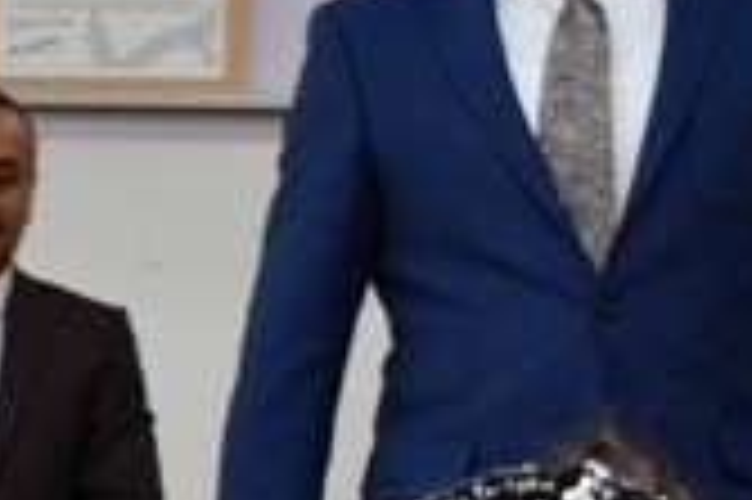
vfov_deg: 9.0
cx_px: -775
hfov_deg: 12.5
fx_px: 3005
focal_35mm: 144
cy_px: 993
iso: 500
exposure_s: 1/60
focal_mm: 20
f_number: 4
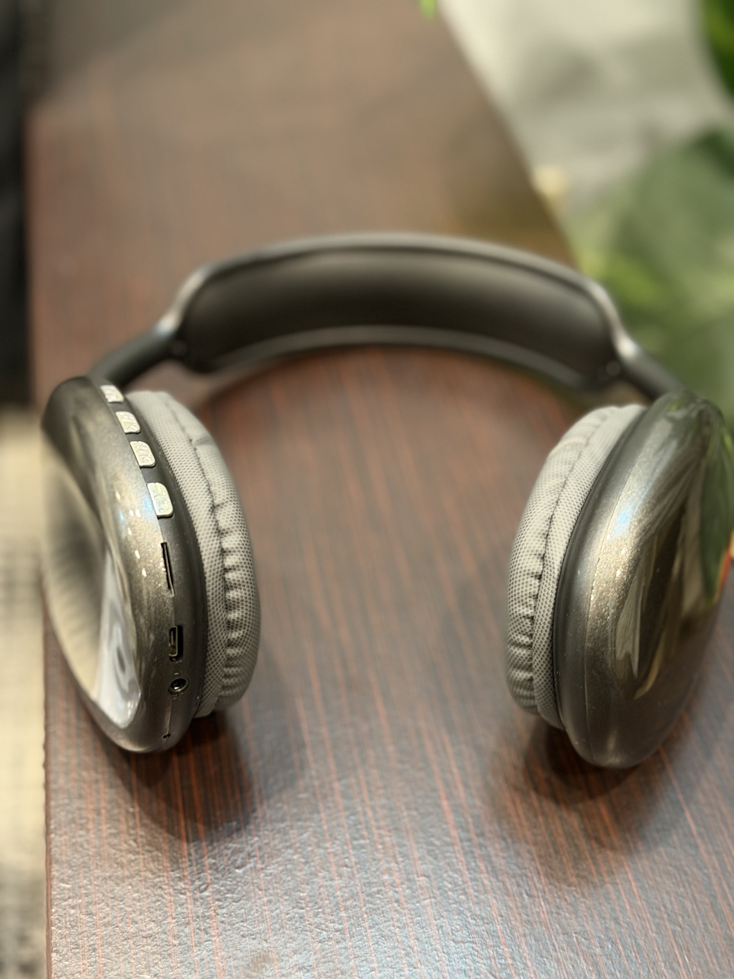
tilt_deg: -43.2
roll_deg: -1.9
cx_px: 367
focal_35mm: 48
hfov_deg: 30.3
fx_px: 1357
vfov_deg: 39.7
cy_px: 490
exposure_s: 1/25
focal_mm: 6.76
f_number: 1.78
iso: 500
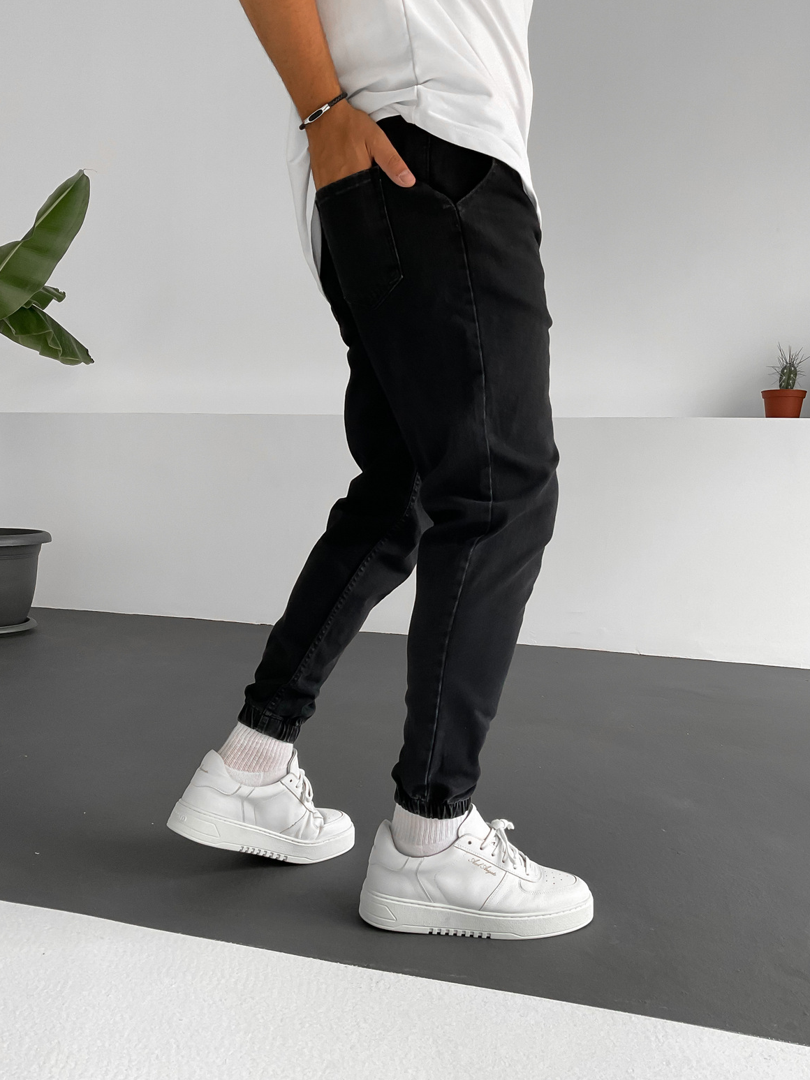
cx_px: 411
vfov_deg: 60.0
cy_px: 545
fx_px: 936
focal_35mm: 30
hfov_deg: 46.8
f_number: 1.8
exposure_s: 1/120
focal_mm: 3
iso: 64
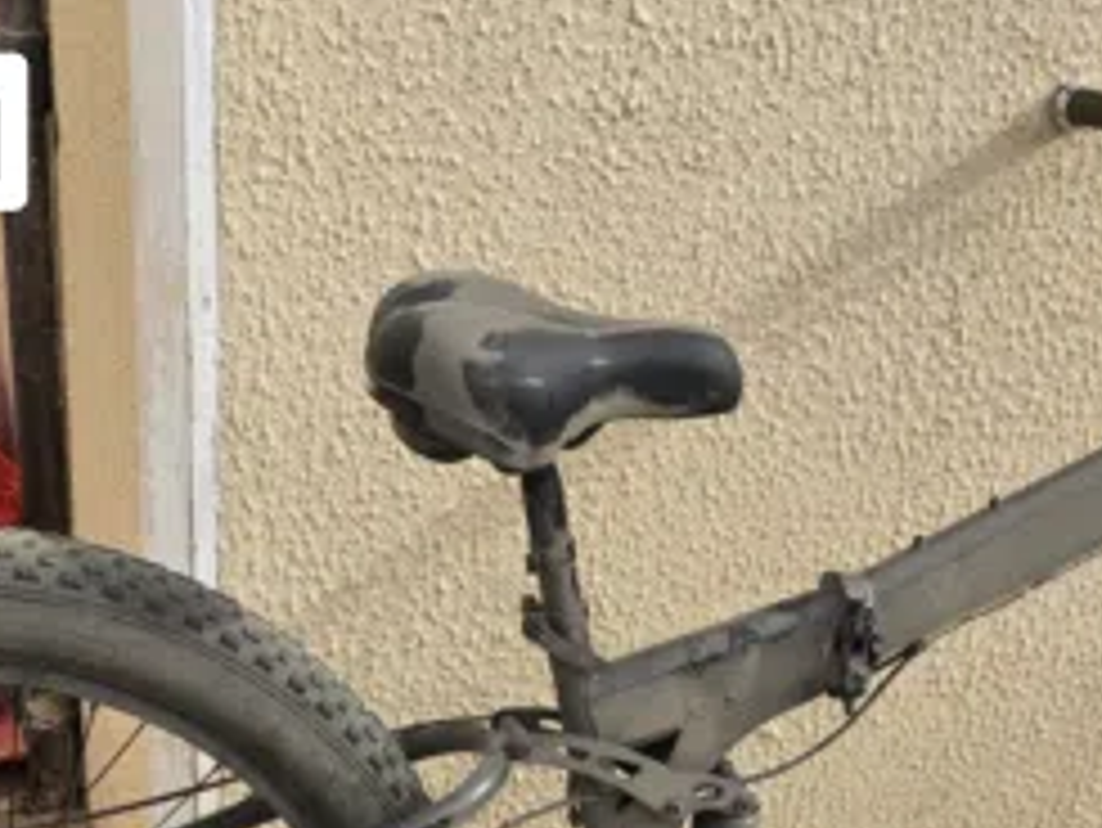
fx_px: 1911
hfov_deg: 32.0
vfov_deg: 23.3
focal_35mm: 60
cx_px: 706
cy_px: 860
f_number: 1.7
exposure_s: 1/489
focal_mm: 6.3
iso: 10
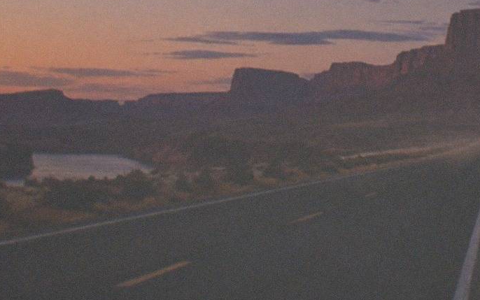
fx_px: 680
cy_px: 100
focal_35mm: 52
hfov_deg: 38.3
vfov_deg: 24.8
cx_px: 334
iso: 640
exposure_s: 1/400
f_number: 7.1
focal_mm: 35
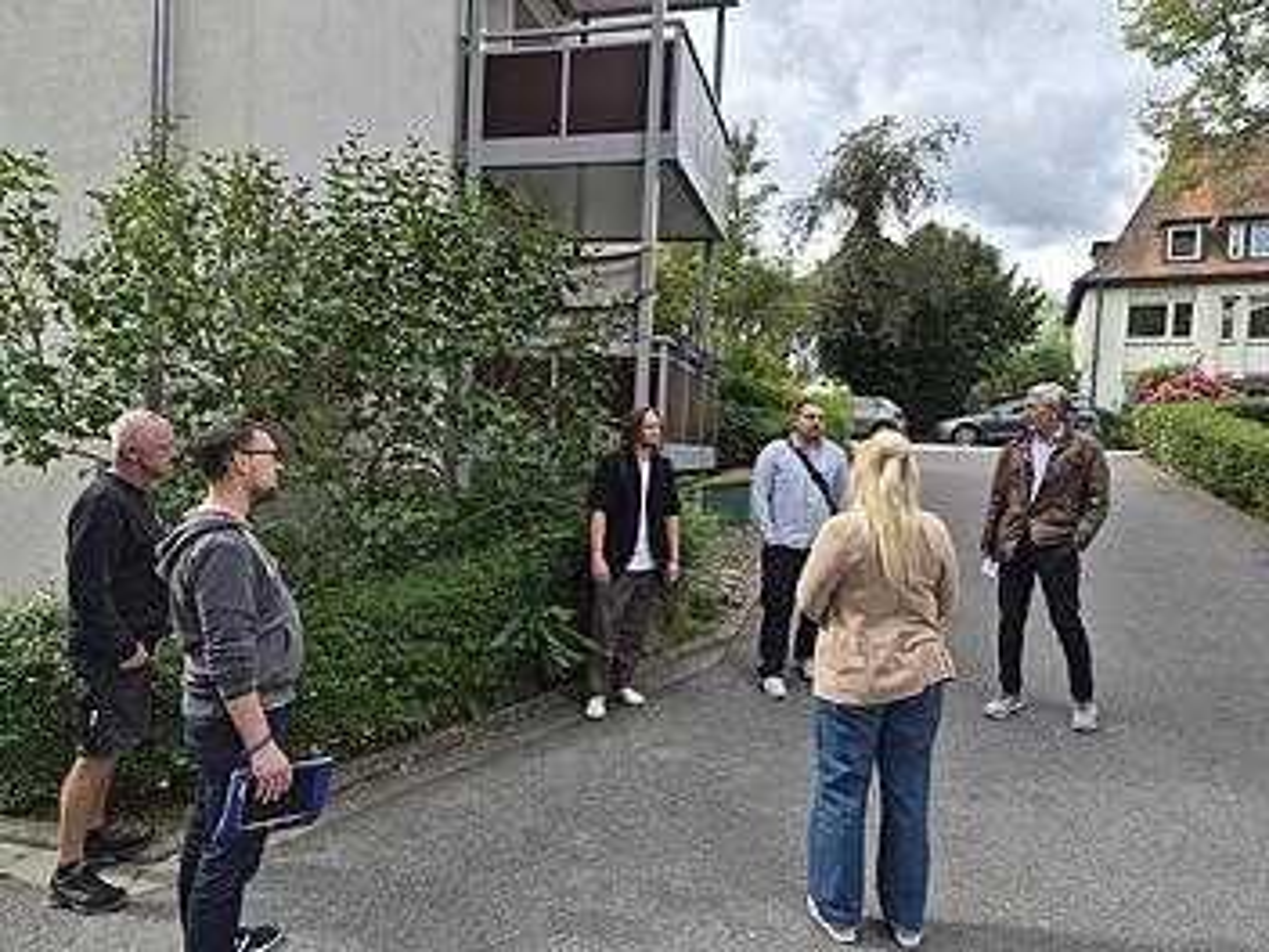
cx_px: 634
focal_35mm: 23
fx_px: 843
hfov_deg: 73.9
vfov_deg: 58.9
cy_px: 476
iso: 80
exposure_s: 1/3392
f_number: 1.8
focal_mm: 5.4
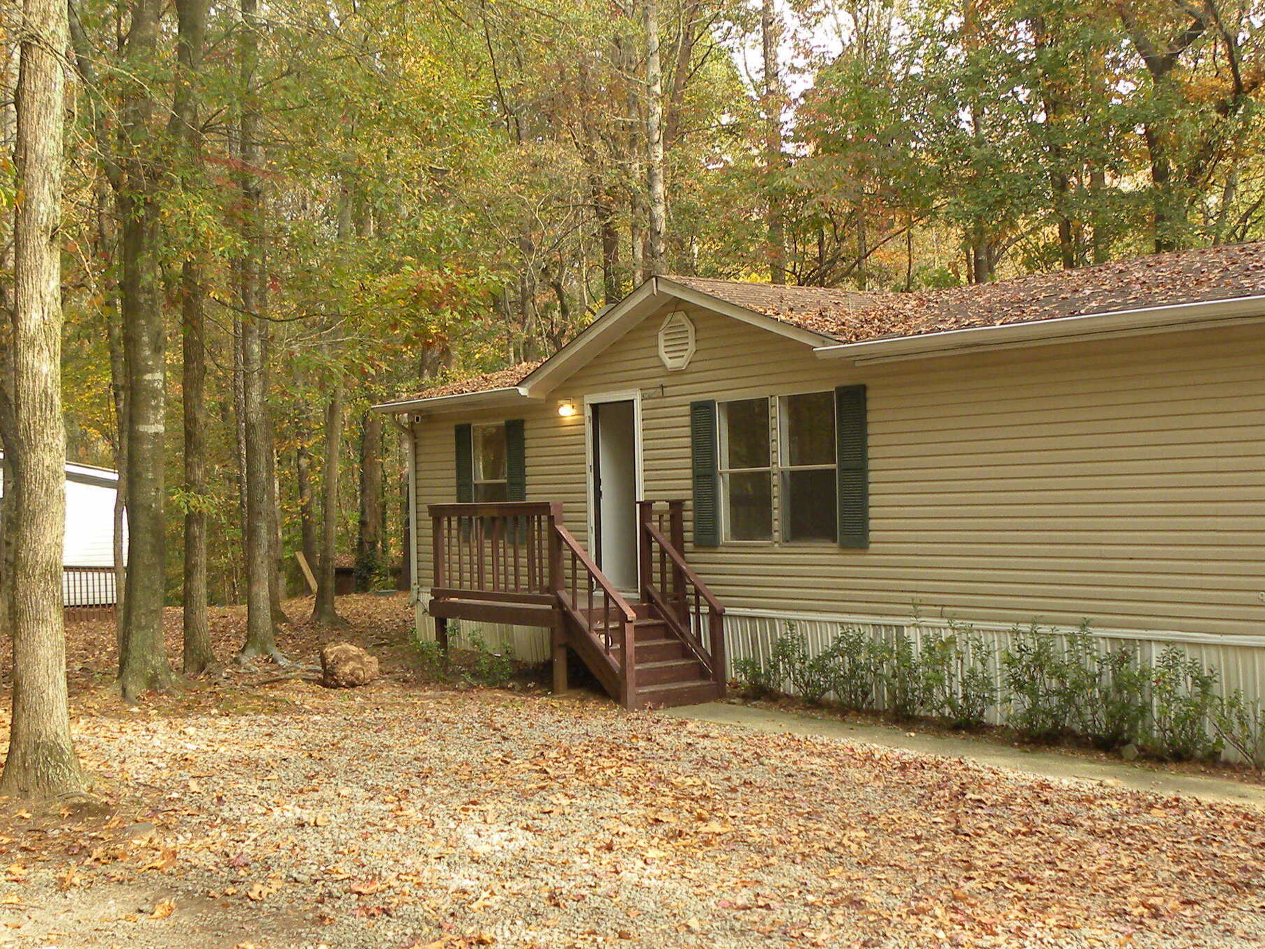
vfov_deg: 32.9
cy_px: 514
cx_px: 647
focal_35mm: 44
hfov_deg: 42.9
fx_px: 1608
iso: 64
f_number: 3.2
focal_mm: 4.6
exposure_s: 1/85
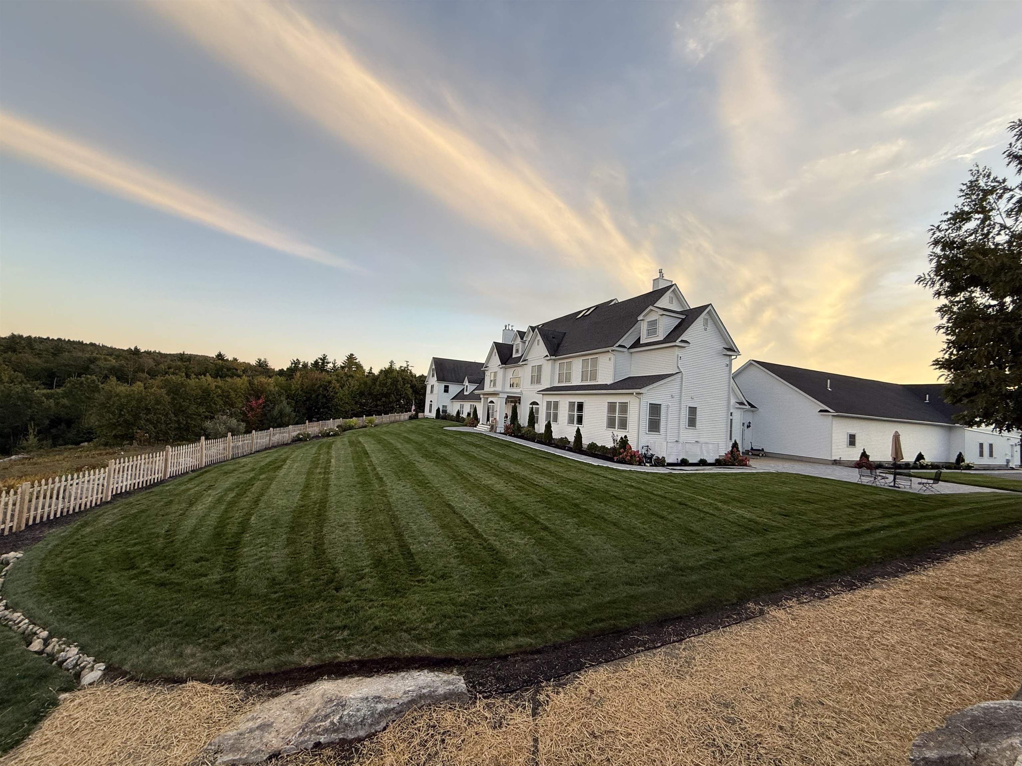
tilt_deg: +5.3
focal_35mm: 14
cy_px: 383
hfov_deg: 102.1
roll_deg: -3.5
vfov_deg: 85.7
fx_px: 413
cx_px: 511
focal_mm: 2.22
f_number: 2.2
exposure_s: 1/99
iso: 50
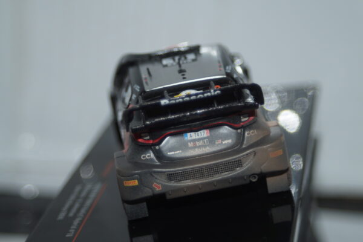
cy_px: 121
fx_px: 1210
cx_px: 182
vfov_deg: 11.4
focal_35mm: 120
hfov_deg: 17.1
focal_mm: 80
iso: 200
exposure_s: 1/60
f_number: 5.6
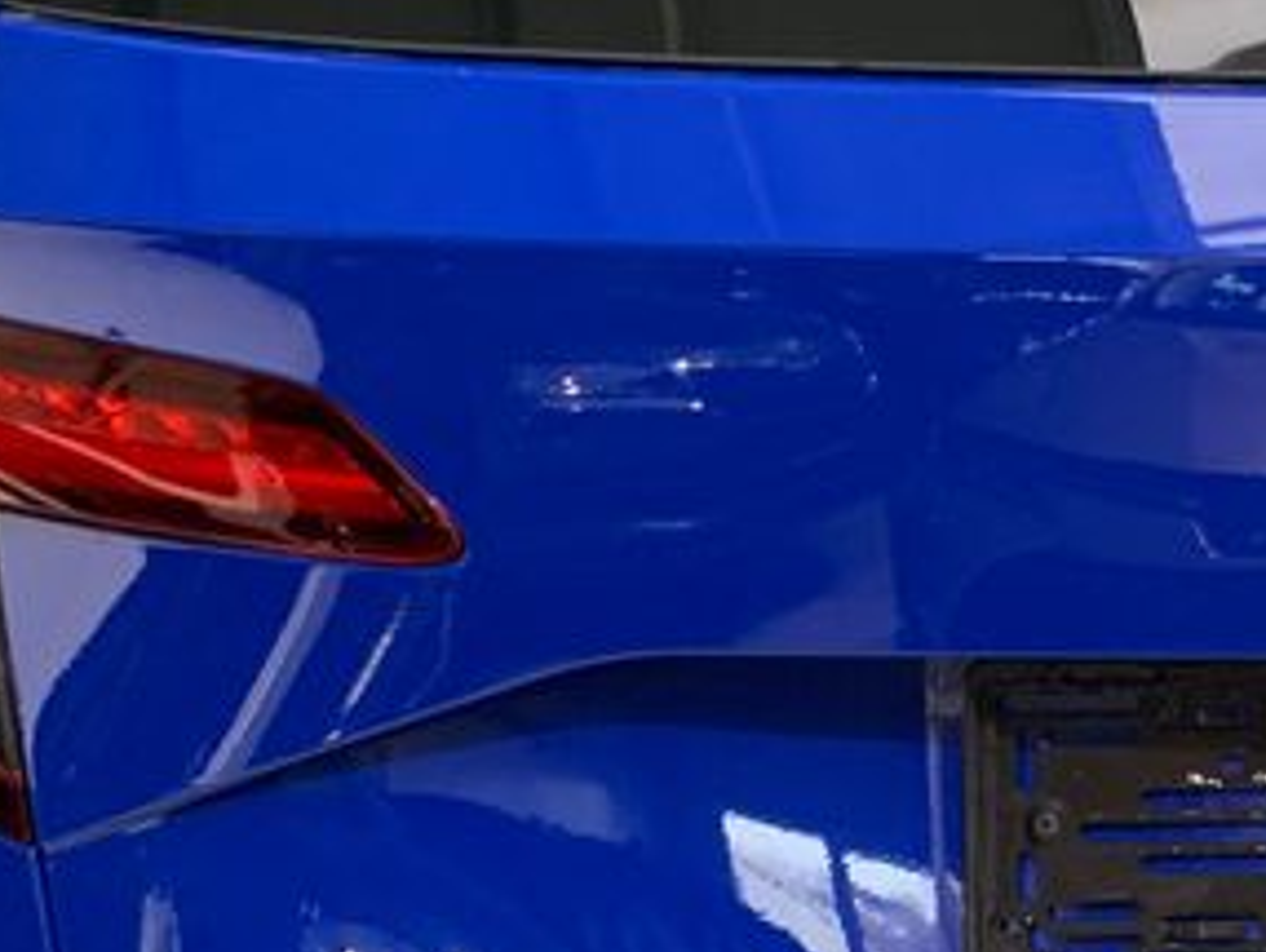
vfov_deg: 15.9
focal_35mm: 93
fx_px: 3404
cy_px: 629
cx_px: 1598
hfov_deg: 19.6
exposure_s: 1/60
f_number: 1.8
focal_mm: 4.25
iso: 250
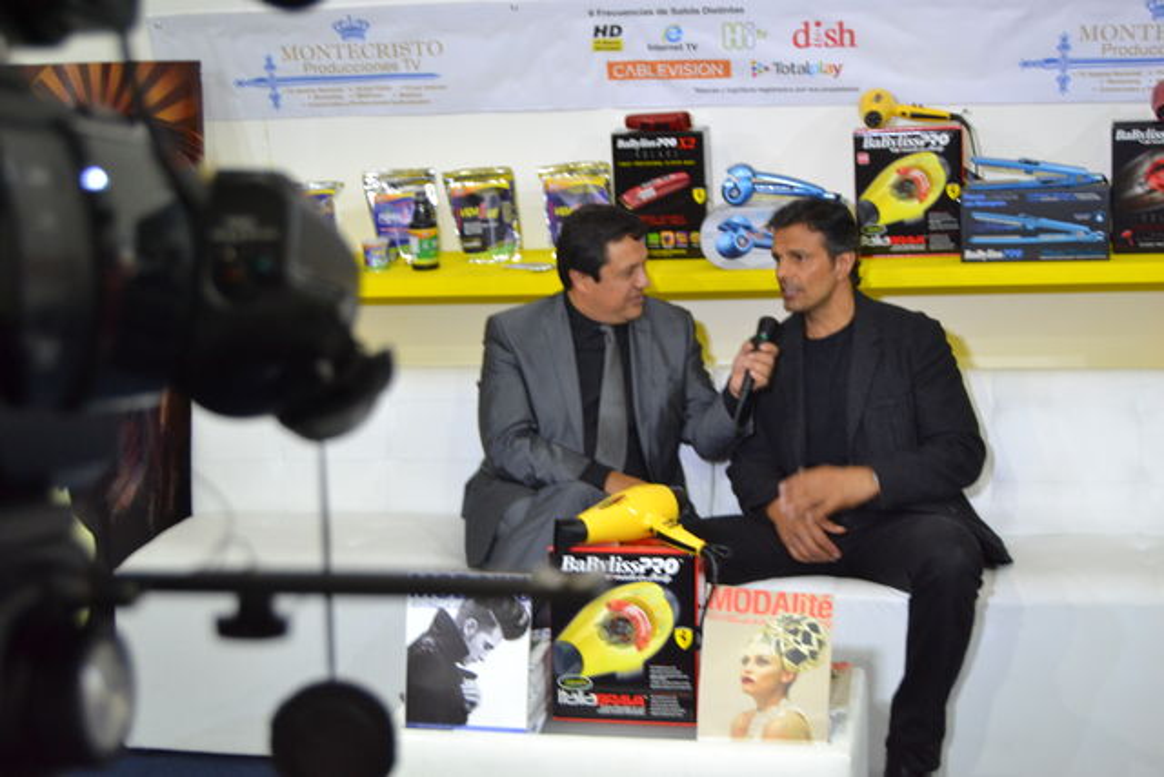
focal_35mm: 60
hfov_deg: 33.4
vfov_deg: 22.6
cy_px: 388
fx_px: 1940
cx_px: 582
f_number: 5
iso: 1100
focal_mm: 40
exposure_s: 1/30
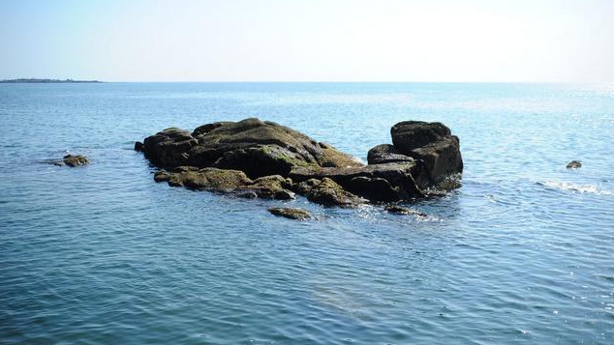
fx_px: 603
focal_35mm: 37
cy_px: 164
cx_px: 305
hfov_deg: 54.0
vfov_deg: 32.0
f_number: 2.8
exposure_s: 1/3200
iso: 200
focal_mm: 35
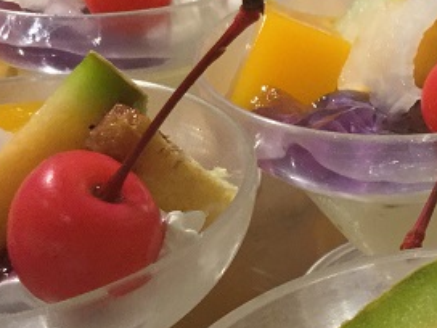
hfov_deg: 19.5
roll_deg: -2.9
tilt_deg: -30.9
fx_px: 1174
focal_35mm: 93
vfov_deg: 15.9
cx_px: 557
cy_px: 184
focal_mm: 3.3
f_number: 2.4
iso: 32
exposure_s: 1/30
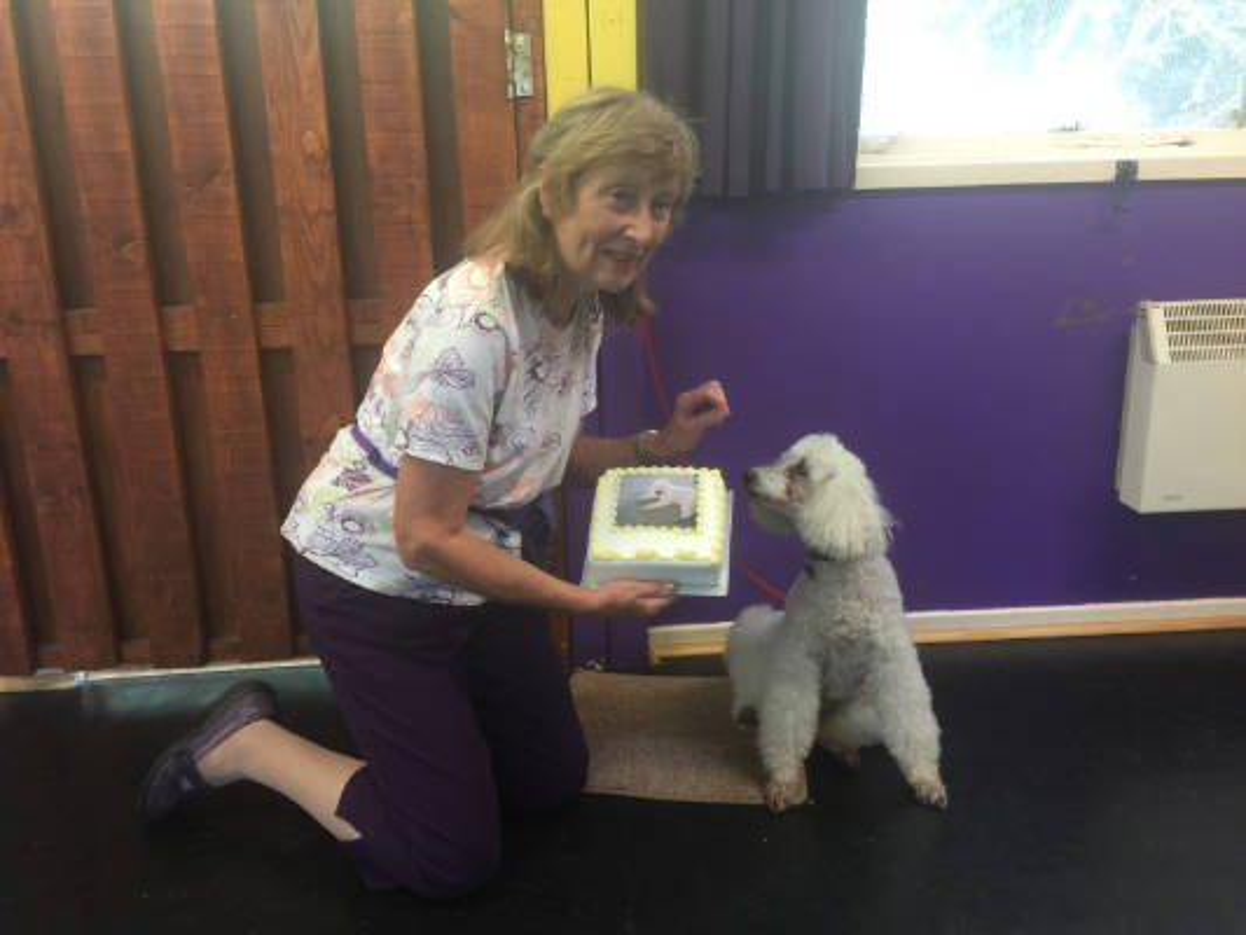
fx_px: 1044
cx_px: 623
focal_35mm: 29
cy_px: 468
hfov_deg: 61.6
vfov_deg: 48.2
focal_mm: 4.2
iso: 80
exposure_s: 1/17
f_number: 2.2
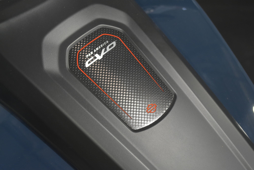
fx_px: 360
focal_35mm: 51
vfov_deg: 26.5
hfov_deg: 38.9
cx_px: 127
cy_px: 85
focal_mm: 34
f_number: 5
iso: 1600
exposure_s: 1/30
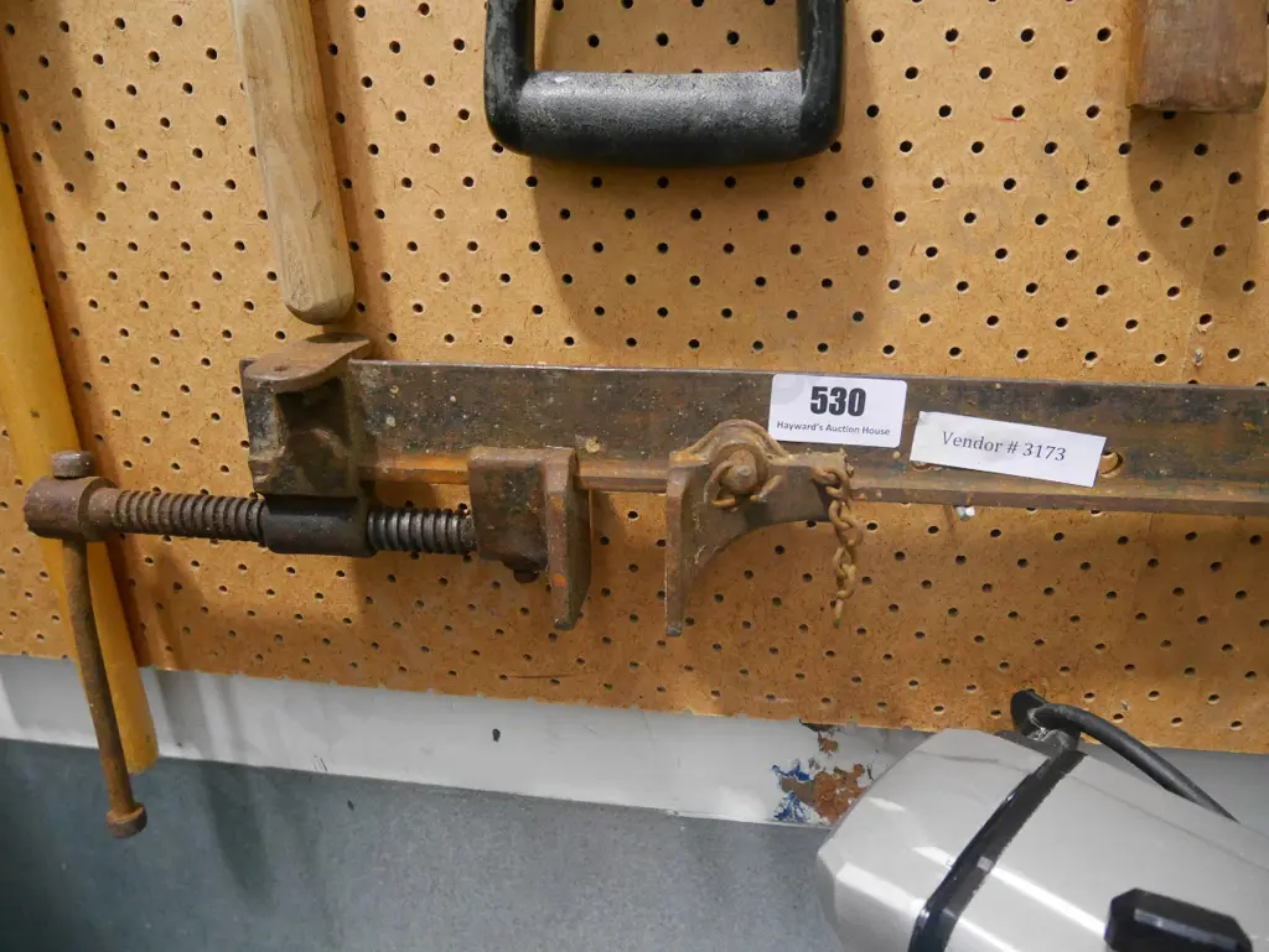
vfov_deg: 56.9
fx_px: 880
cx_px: 634
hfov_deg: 71.6
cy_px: 476
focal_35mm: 24
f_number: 4
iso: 3200
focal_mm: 12
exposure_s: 1/80
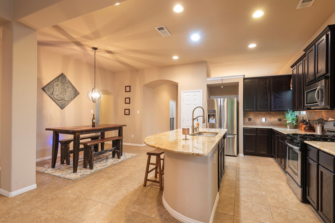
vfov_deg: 70.5
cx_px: 171
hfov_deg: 93.3
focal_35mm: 17
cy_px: 113
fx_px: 158
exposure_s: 1.3
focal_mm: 16
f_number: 7.1
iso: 100
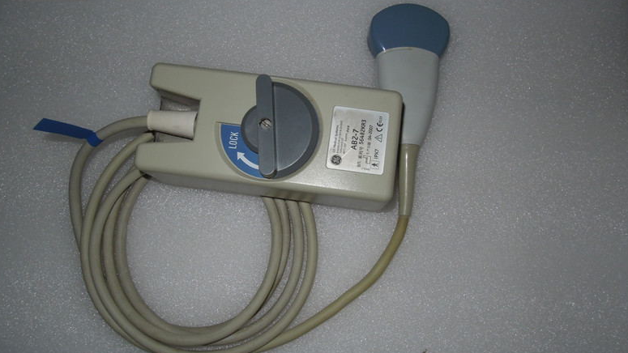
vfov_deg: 42.9
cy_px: 160
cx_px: 315
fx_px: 450
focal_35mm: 27
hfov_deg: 69.9
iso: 200
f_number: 7.1
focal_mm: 4.3
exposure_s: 1/30
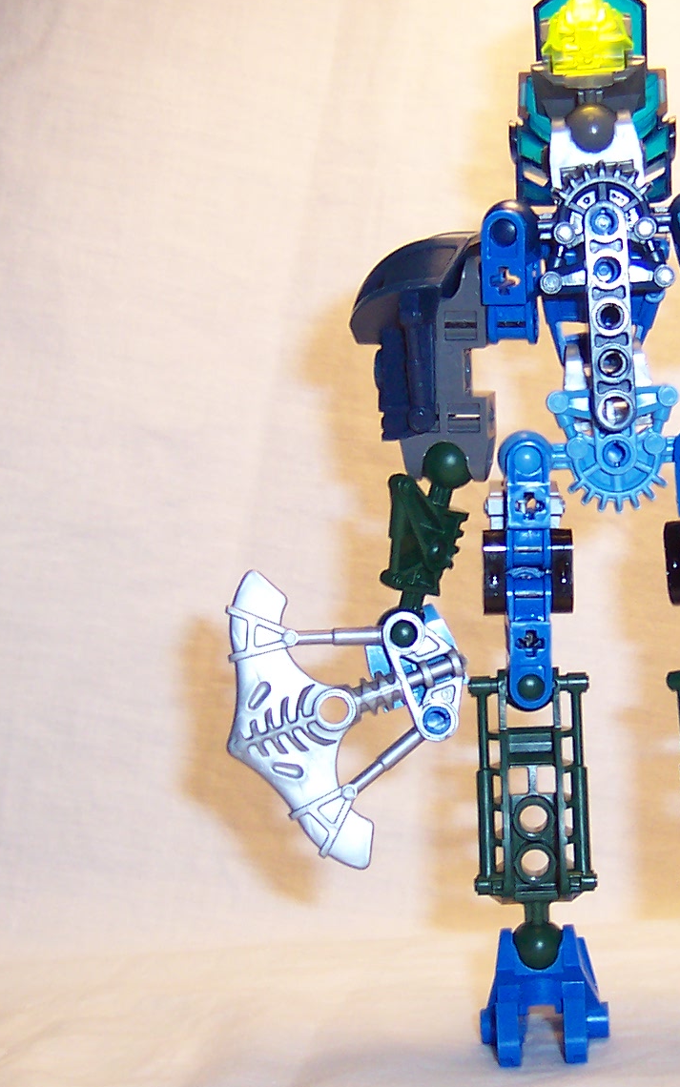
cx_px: 554
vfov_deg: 30.2
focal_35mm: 68
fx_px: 2015
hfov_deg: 18.9
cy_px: 562
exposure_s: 1/60
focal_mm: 5.6
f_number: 2.8
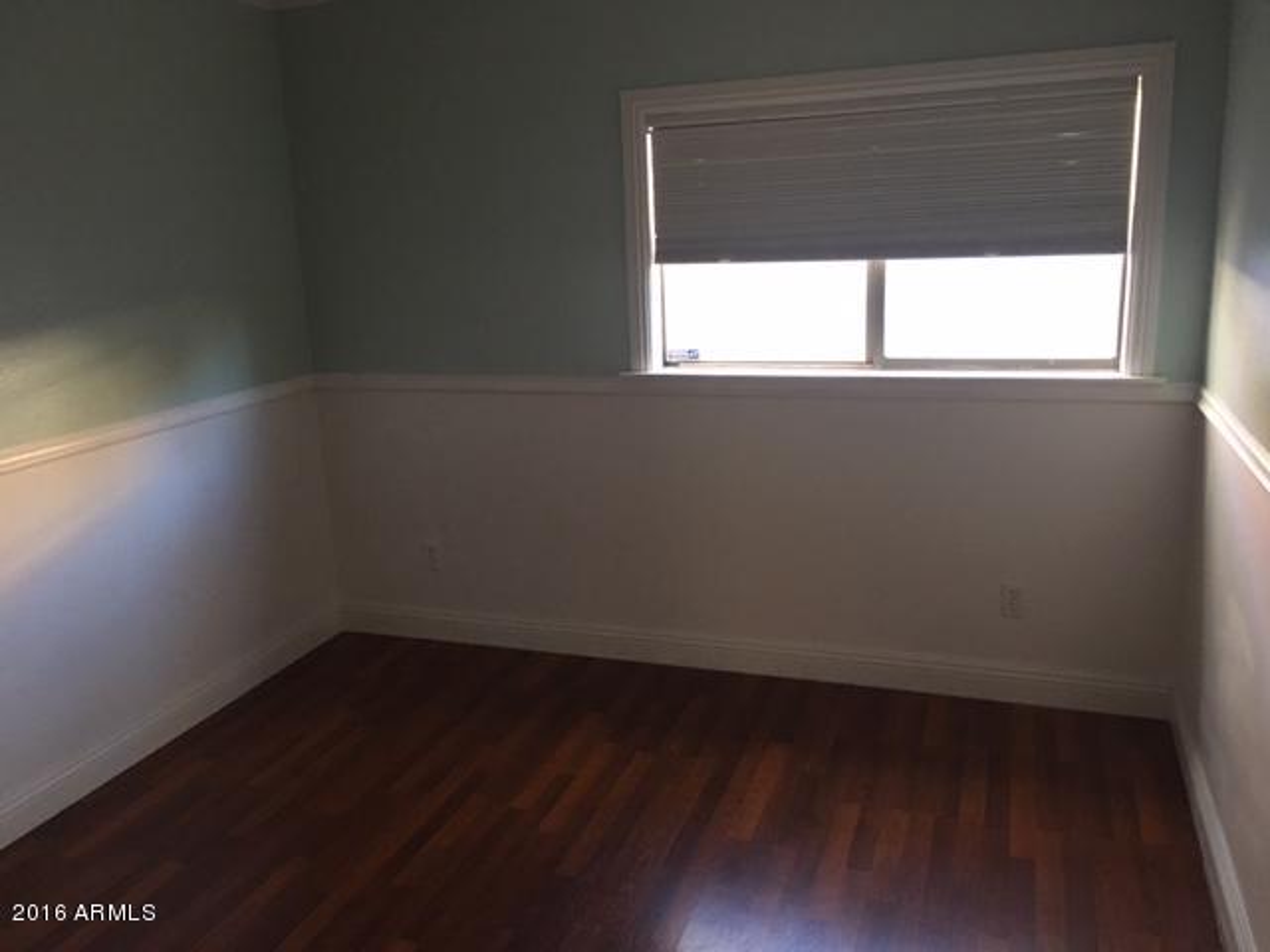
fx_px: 1064
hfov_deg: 61.7
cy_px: 476
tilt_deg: -13.0
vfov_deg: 48.2
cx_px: 635
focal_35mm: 29
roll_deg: +2.2
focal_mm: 4.15
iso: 125
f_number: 2.2
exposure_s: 1/15
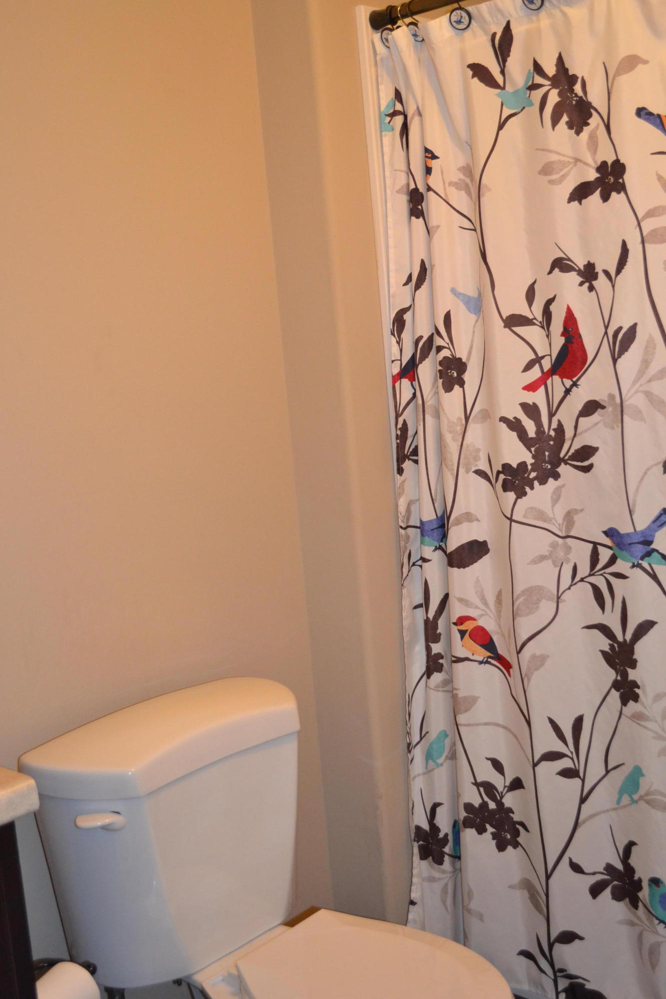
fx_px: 1207
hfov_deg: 30.8
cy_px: 500
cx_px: 333
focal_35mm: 44
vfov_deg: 45.0
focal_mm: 29
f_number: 4.5
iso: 1800
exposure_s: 1/60
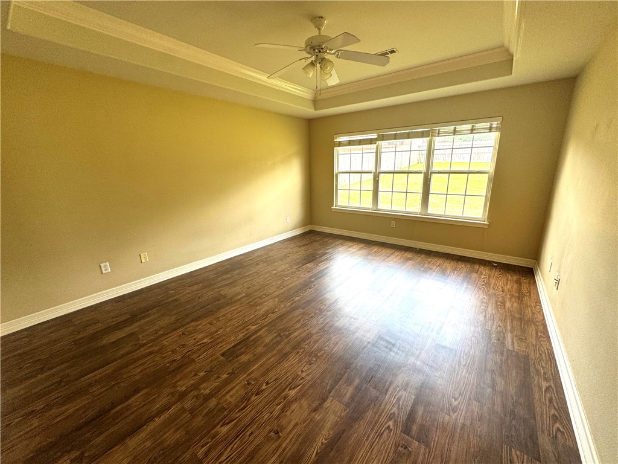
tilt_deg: -14.7
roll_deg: +1.2
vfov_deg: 85.7
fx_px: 250
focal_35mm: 14
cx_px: 309
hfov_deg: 102.1
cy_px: 232
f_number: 2.2
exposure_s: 1/120
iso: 100
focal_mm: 2.22
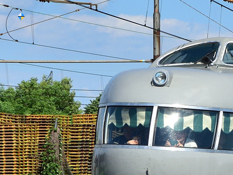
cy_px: 91
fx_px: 2175
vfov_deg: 4.6
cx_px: 404
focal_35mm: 323
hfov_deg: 6.0
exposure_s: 1/800
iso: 200
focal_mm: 46
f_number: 7.1
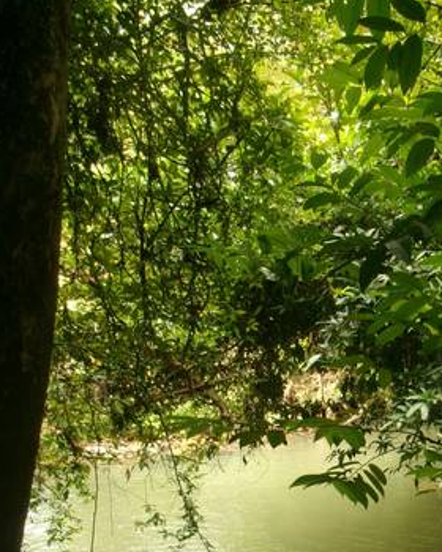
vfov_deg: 35.8
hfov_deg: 29.6
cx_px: 346
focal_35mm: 50
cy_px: 462
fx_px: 818
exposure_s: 1/34
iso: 129
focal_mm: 5.1
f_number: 3.9
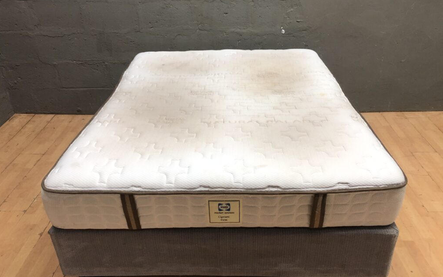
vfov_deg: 41.8
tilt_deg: -27.9
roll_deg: +0.3
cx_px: 222
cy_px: 130
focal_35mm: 30
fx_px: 362
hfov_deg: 62.9
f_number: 1.8
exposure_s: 1/17
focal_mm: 3.99
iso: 40
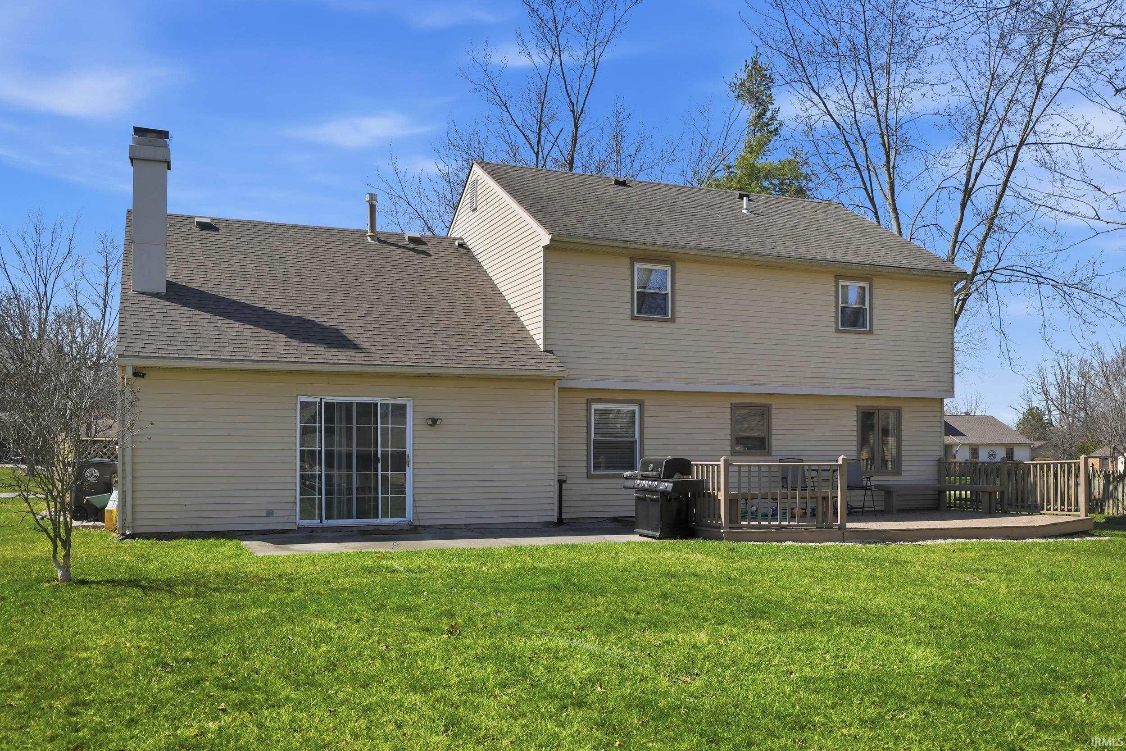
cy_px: 376
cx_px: 563
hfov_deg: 61.9
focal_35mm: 30
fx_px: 938
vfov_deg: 43.6
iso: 100
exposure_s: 1/800
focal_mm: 20
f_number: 4
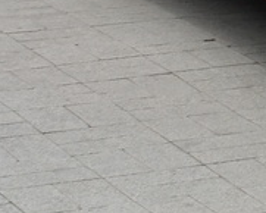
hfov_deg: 4.6
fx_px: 3229
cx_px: 642
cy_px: -294
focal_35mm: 410
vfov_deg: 3.7
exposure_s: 1/250
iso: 125
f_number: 8
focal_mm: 44
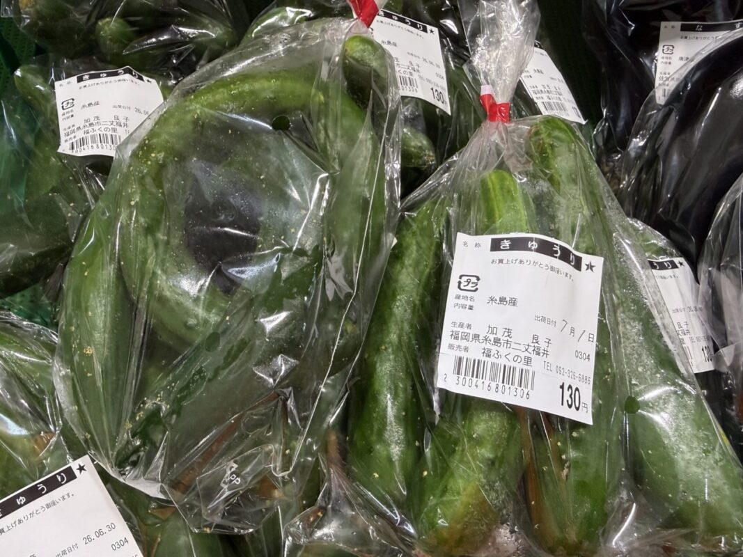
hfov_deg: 71.6
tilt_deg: -54.7
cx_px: 372
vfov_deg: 56.8
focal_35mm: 24
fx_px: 515
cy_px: 278
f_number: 2.2
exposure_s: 1/60
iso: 250
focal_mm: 2.22
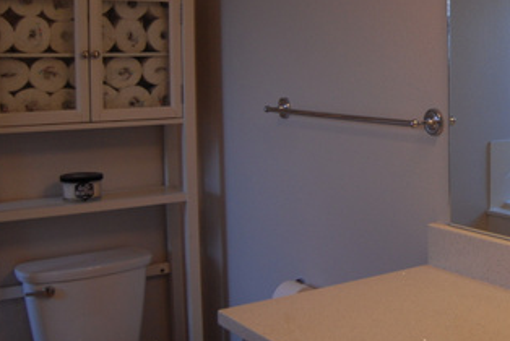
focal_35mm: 55
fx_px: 780
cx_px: 484
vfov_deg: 24.4
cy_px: 84
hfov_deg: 33.7
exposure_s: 1/125
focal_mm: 18
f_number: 3.5
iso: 360
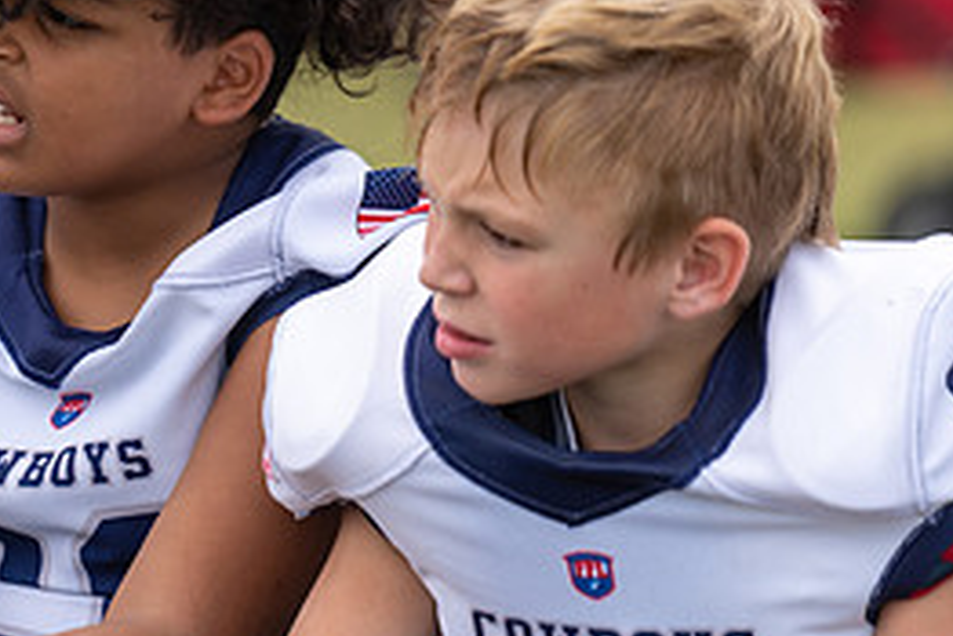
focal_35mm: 442
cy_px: 114
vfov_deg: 3.1
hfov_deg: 4.7
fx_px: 11707
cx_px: 51
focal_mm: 200
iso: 100
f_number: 2.8
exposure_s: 1/500
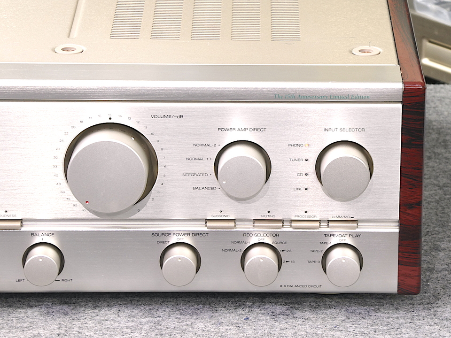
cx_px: 226
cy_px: 169
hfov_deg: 11.5
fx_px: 2241
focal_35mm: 172
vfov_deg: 8.6
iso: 100
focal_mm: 30.9
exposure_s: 1/2
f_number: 5.6
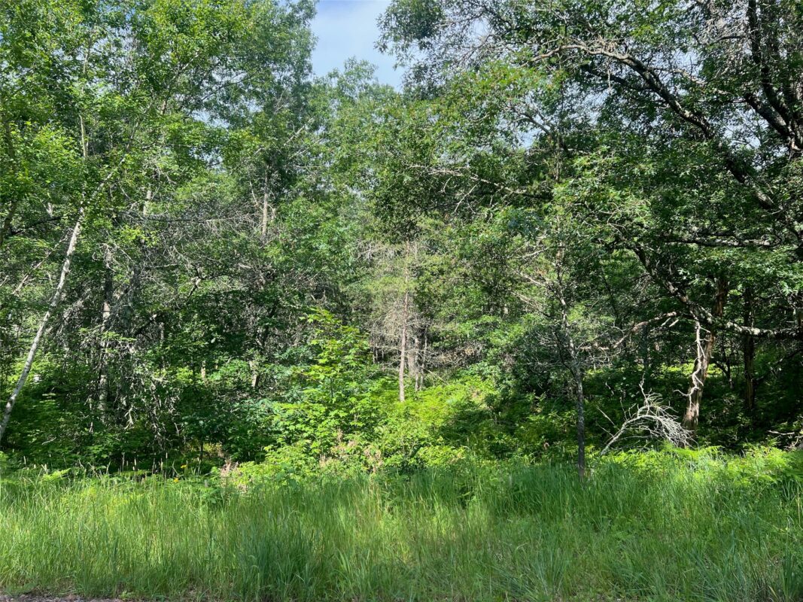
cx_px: 402
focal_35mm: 26
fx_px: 603
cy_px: 301
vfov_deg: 53.1
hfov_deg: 67.3
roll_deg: -0.2
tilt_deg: +3.9
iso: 50
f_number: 1.5
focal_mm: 5.7
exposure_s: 1/894
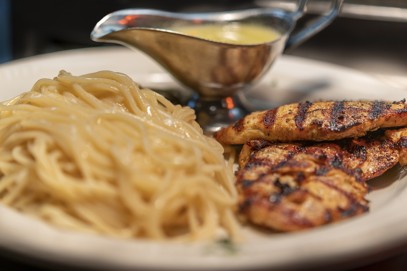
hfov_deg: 33.4
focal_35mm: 60
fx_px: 678
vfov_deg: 22.6
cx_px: 204
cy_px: 136
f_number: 3
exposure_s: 1/200
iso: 80
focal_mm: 60
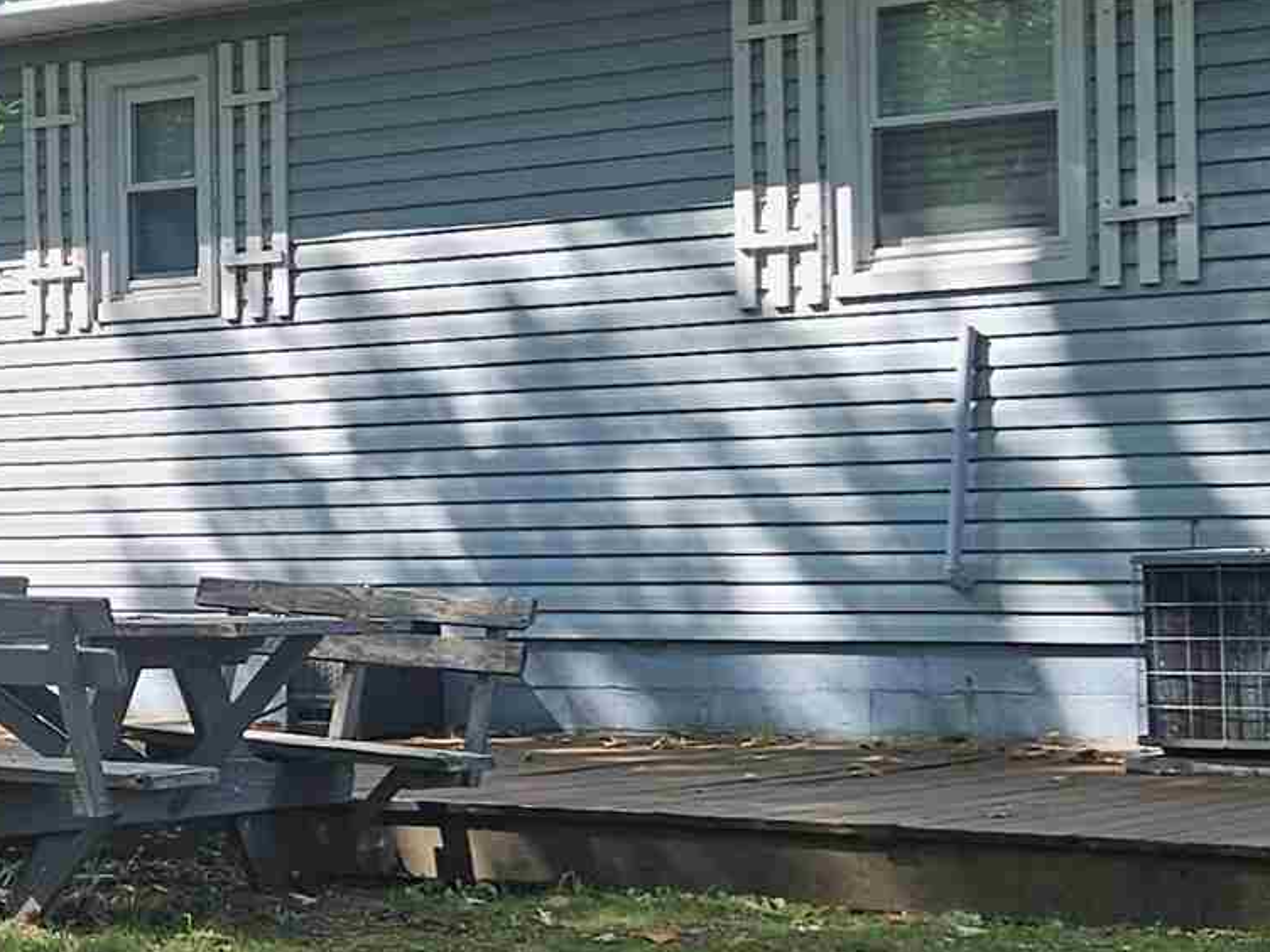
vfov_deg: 15.7
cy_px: 479
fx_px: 3449
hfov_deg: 20.5
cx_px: 194
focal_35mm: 94
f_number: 1.8
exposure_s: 1/424
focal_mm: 5.4
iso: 25
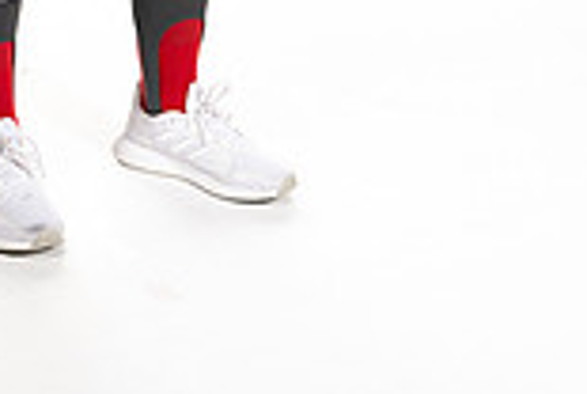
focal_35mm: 142
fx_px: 2320
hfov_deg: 14.3
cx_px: 121
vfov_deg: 9.0
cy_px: -455
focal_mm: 49
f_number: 6.3
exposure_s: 1/250
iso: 400
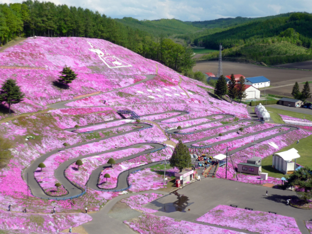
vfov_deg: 28.6
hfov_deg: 37.5
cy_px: 117
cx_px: 156
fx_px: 460
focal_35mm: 51
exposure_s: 1/1000
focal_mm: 8.4
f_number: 3.2
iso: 100
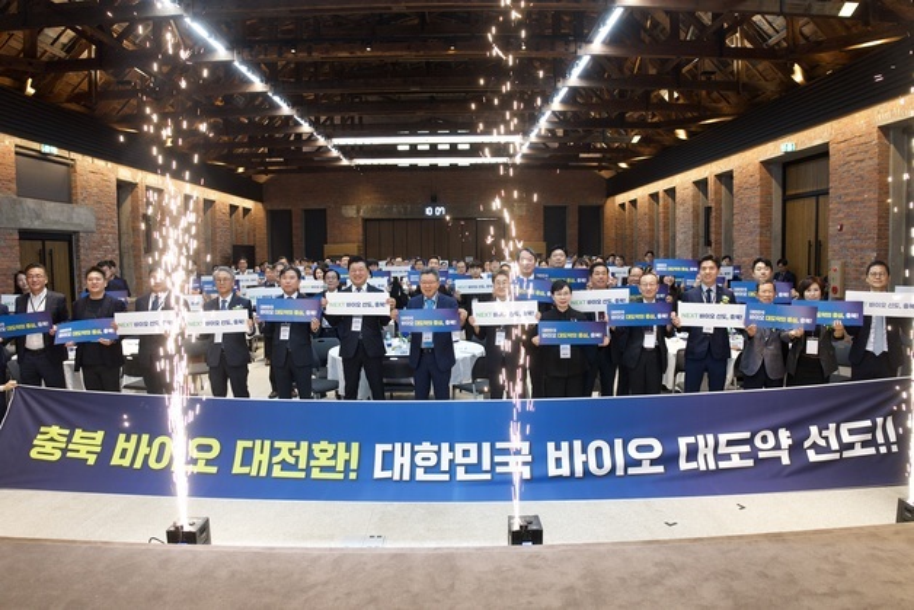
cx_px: 457
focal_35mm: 24
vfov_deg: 53.2
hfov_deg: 73.7
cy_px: 305
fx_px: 609
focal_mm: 24
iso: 1000
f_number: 4
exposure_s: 1/160
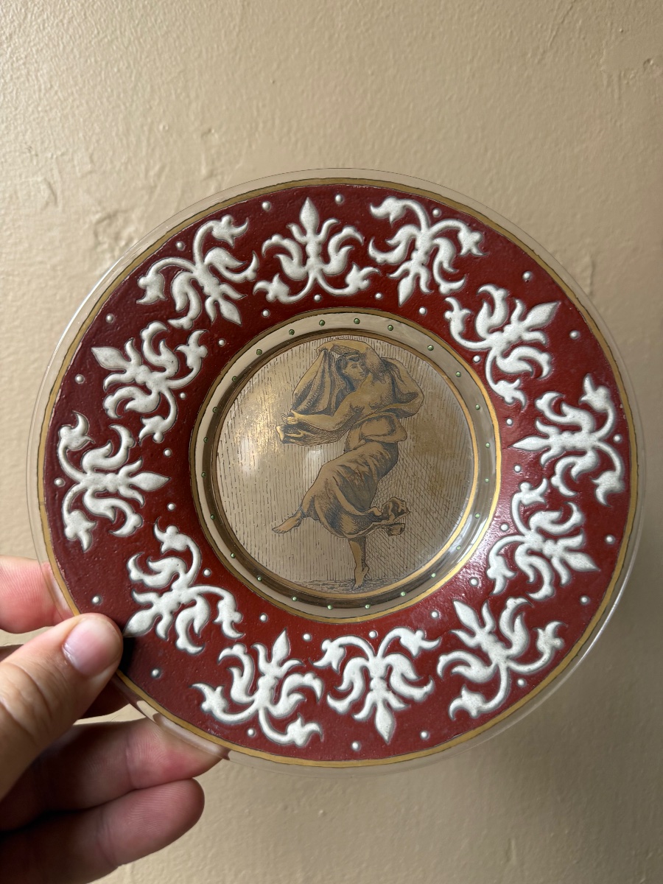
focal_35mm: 24
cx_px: 332
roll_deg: -3.9
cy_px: 442
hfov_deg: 56.8
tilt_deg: -4.2
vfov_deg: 71.6
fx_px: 613
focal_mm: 6.76
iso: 160
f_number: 1.78
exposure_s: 1/121
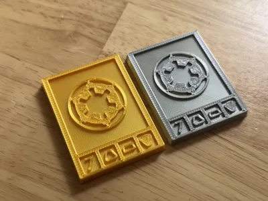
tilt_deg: -59.1
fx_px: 372
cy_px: 100
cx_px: 134
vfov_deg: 30.3
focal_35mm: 48
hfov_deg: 39.7
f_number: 1.78
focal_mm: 6.76
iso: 100
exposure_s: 1/98
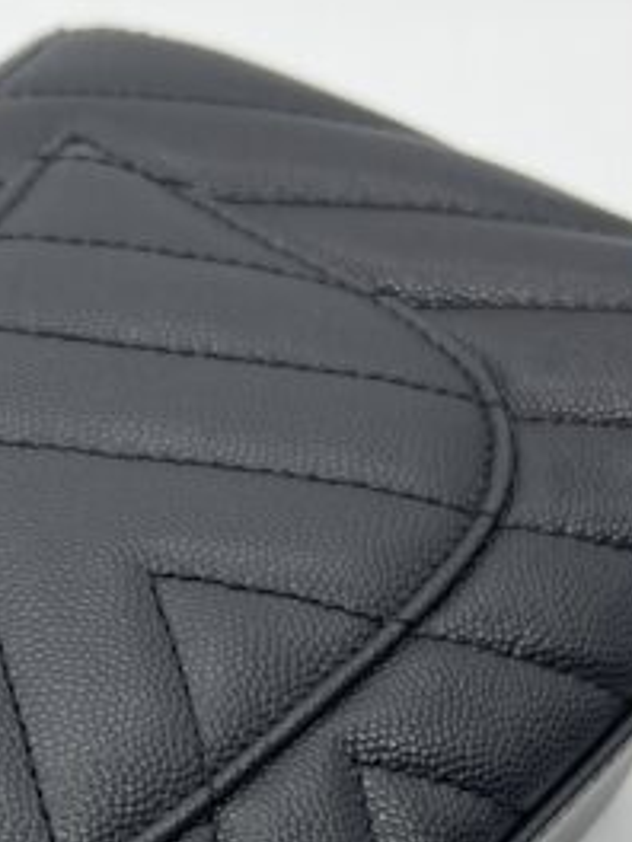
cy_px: 845
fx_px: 2459
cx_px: -89
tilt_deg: -45.1
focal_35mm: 101
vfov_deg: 18.9
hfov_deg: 14.3
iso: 40
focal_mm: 5.7
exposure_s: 1/162
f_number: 1.5
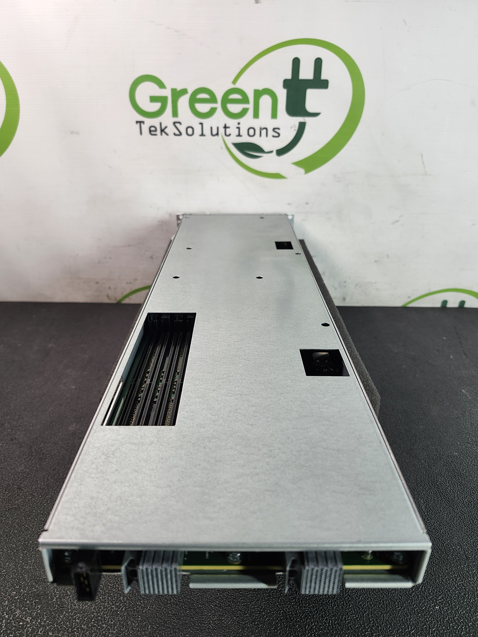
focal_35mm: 23
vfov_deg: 73.9
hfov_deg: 58.9
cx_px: 239
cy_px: 318
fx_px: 423
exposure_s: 1/120
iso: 64
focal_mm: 5.54
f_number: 1.8
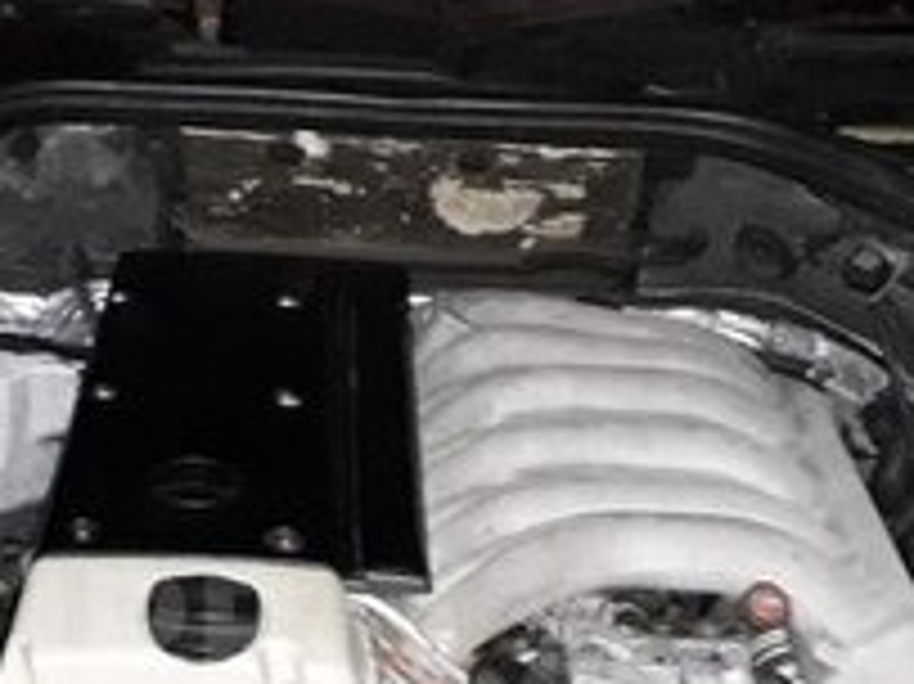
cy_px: 637
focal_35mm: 88
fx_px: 2322
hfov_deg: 22.2
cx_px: 297
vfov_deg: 16.5
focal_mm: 3.6
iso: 400
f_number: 1.9
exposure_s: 1/20
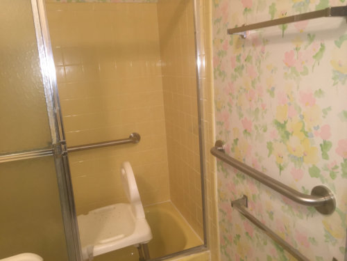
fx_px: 291
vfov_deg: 48.2
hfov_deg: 61.7
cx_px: 174
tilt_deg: -13.7
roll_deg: +3.7
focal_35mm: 29
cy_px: 130
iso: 50
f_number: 2.2
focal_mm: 4.15
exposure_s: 1/30
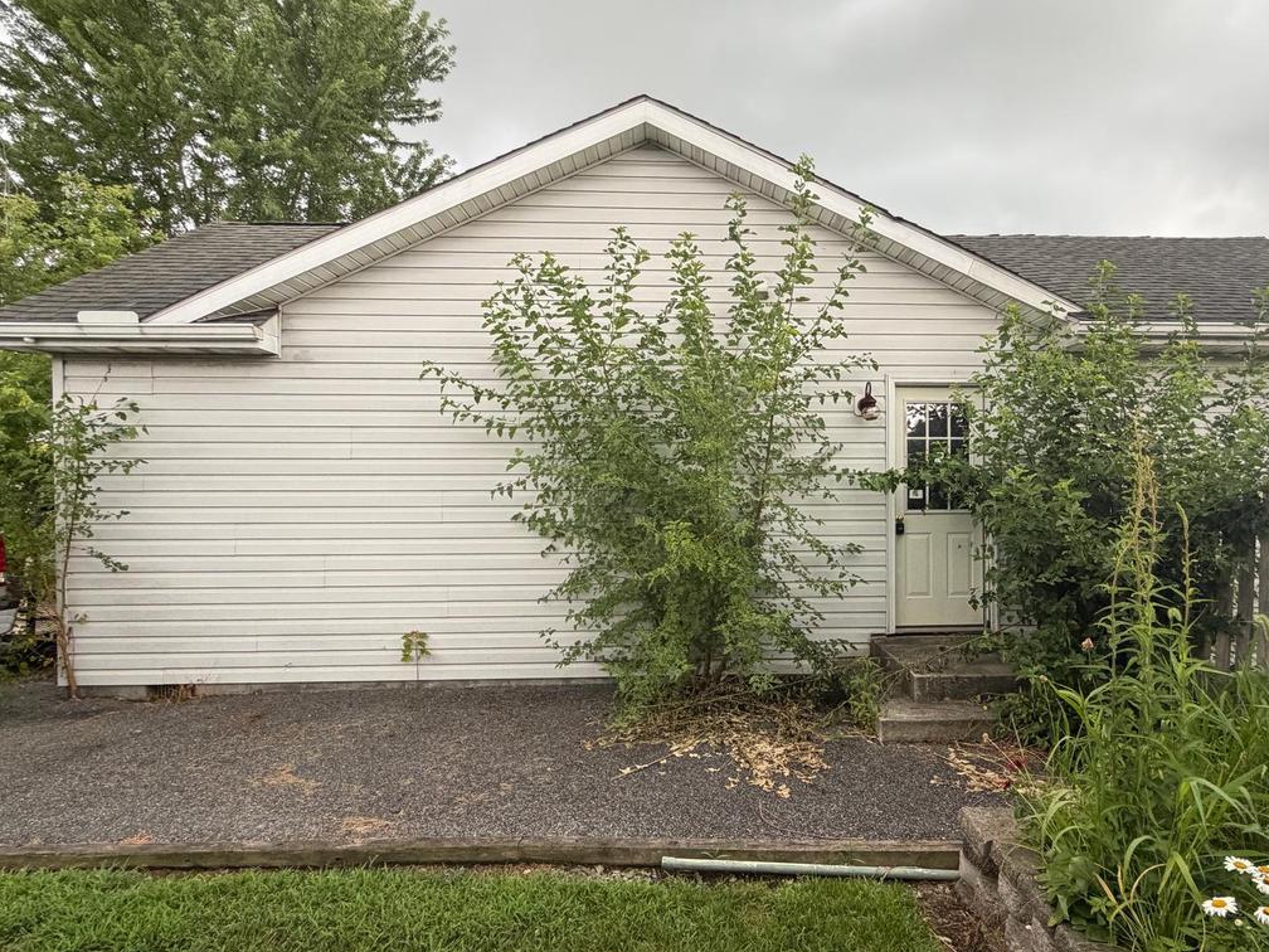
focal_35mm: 20
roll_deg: +0.0
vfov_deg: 65.9
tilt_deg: -0.7
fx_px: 733
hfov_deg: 81.3
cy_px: 496
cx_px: 725
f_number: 2.2
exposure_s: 1/95
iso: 320
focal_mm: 2.22
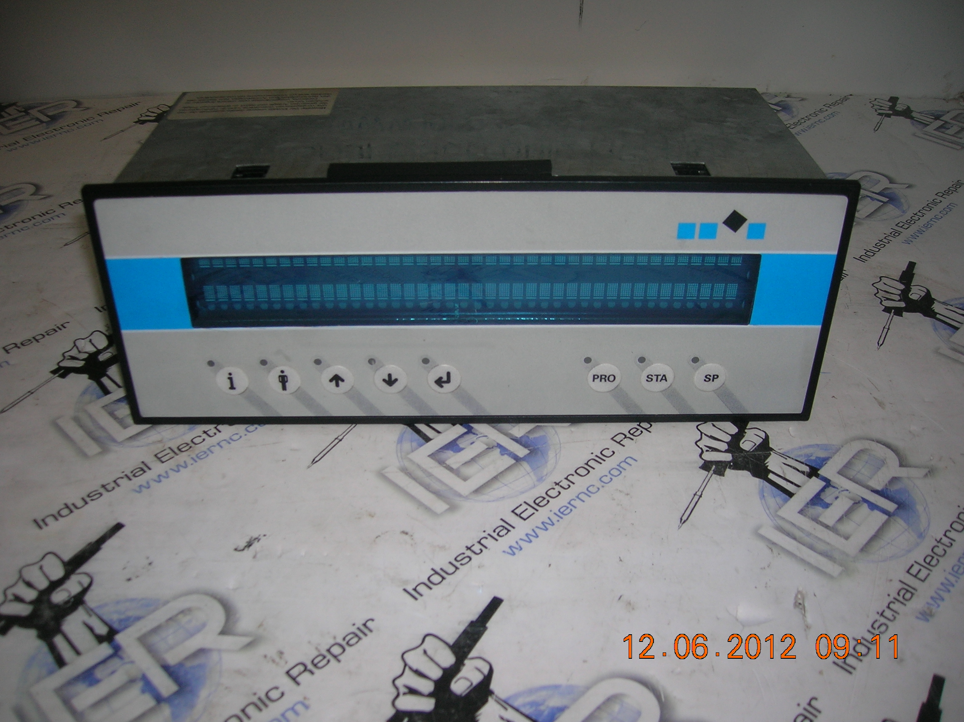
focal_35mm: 34
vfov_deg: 41.7
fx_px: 946
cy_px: 361
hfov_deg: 54.0
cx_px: 482
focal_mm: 5.7
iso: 50
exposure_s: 1/60.1
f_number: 2.9
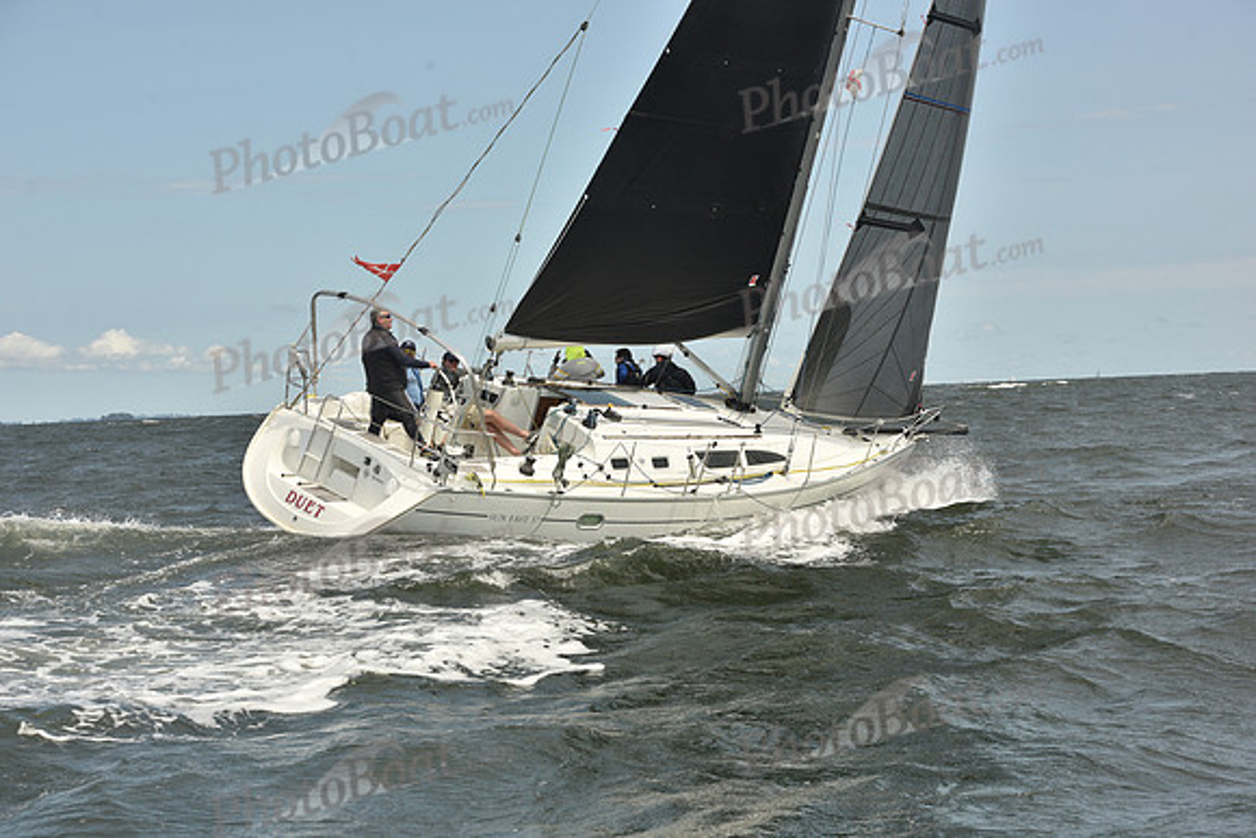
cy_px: 419
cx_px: 628
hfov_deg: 28.8
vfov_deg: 19.5
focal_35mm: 70
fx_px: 2443
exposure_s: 1/800
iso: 250
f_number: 9
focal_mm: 70
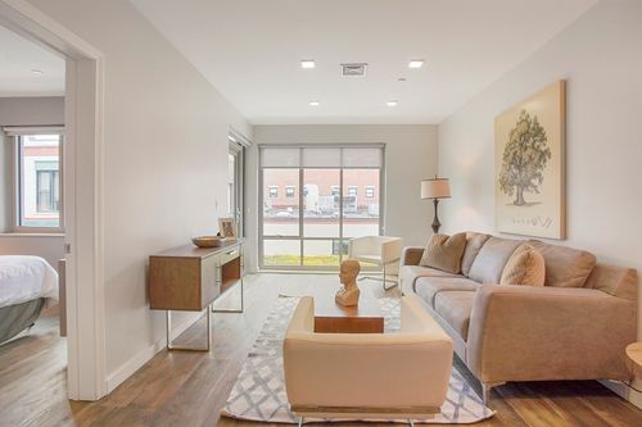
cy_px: 214
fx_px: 303
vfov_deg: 70.4
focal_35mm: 17
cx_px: 321
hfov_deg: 93.3
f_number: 11
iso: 250
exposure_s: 1/25
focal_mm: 17
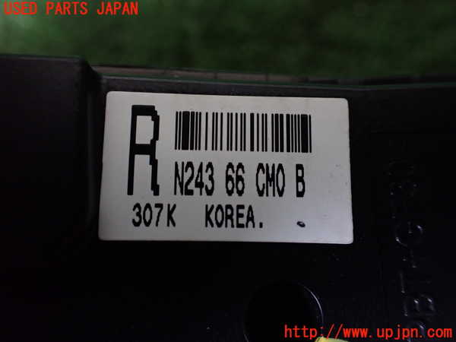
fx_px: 395
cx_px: 228
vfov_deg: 46.8
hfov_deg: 60.0
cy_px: 171
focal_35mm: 30
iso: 640
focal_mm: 5.4
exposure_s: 1/125
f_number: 2.3
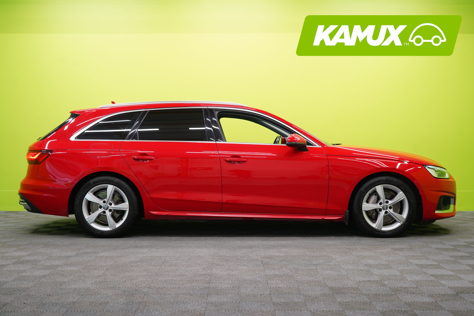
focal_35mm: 47
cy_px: 158
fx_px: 619
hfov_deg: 41.9
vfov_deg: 28.6
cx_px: 237
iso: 500
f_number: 5
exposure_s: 1/30
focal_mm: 47
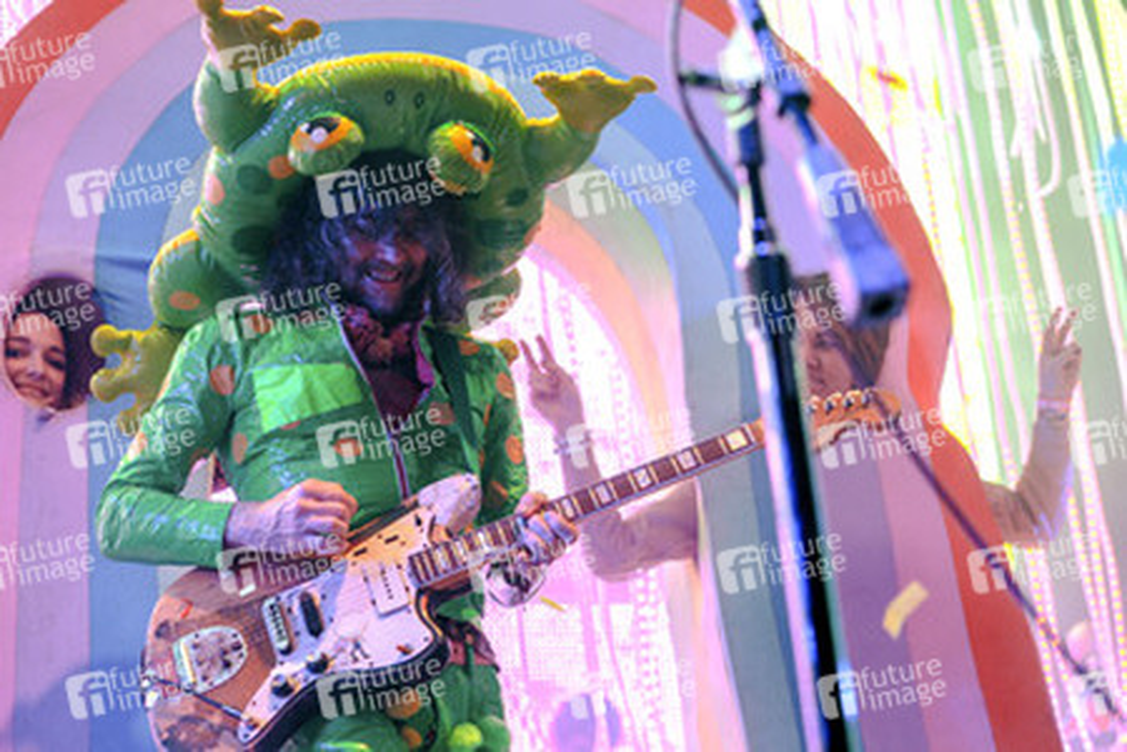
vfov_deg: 19.5
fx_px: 2191
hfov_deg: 28.8
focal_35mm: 70
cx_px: 564
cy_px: 376
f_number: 2.8
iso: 1000
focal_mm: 70
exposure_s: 1/320
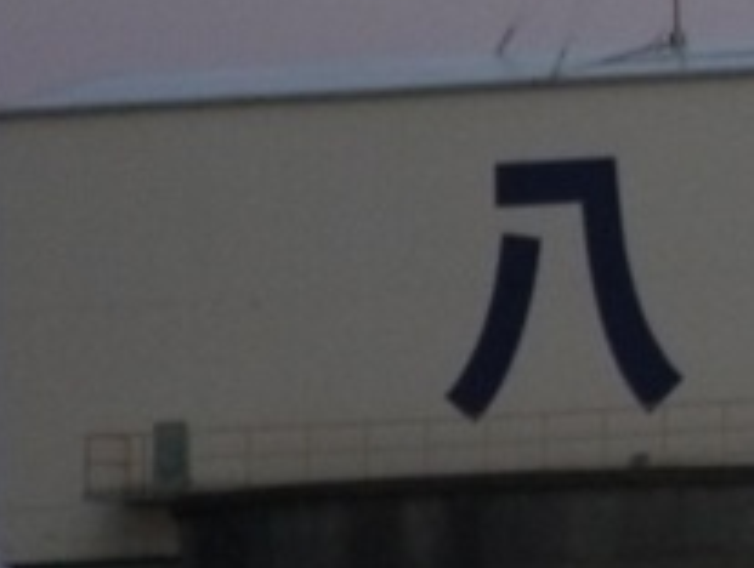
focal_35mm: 1481
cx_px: 1814
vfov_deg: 1.0
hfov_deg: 1.3
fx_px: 32315
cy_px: -320
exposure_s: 1/250
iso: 800
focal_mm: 150
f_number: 5.6
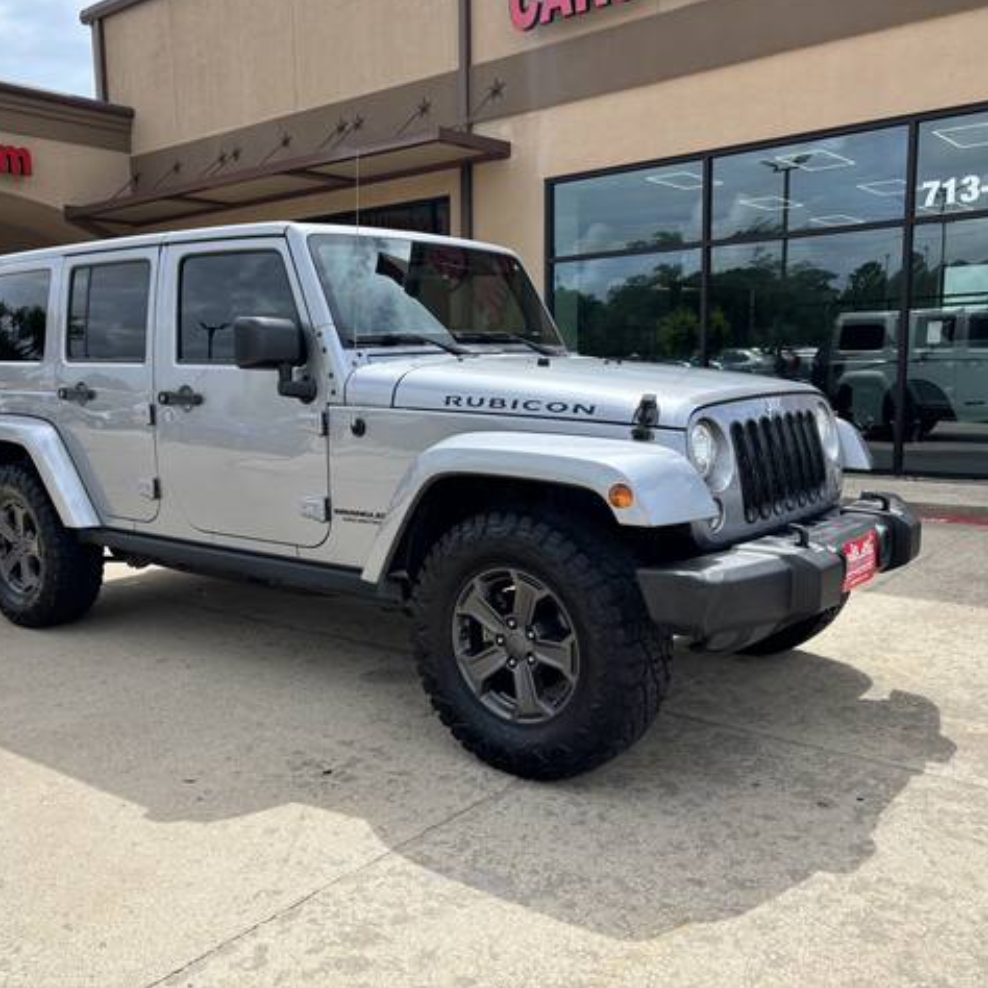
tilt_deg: -7.3
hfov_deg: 52.3
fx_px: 1001
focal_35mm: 31
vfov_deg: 52.5
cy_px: 490
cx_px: 423
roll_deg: +1.0
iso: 50
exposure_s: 1/2398
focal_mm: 5.96
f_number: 1.6
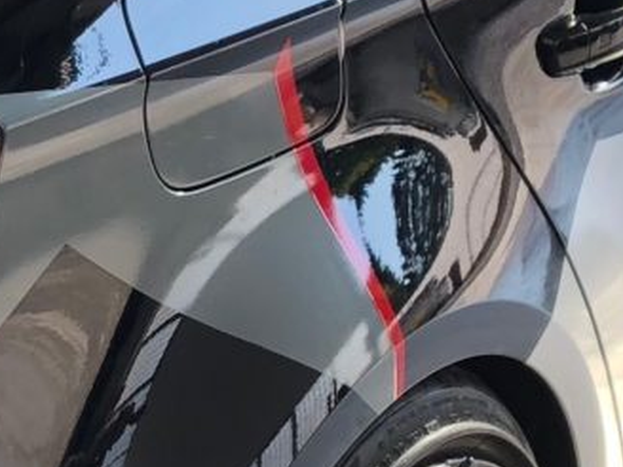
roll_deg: +2.1
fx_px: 3150
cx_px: -239
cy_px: 279
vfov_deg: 8.5
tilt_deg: -19.2
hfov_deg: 11.0
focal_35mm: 175
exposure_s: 1/177
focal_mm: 4
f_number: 1.8
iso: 20
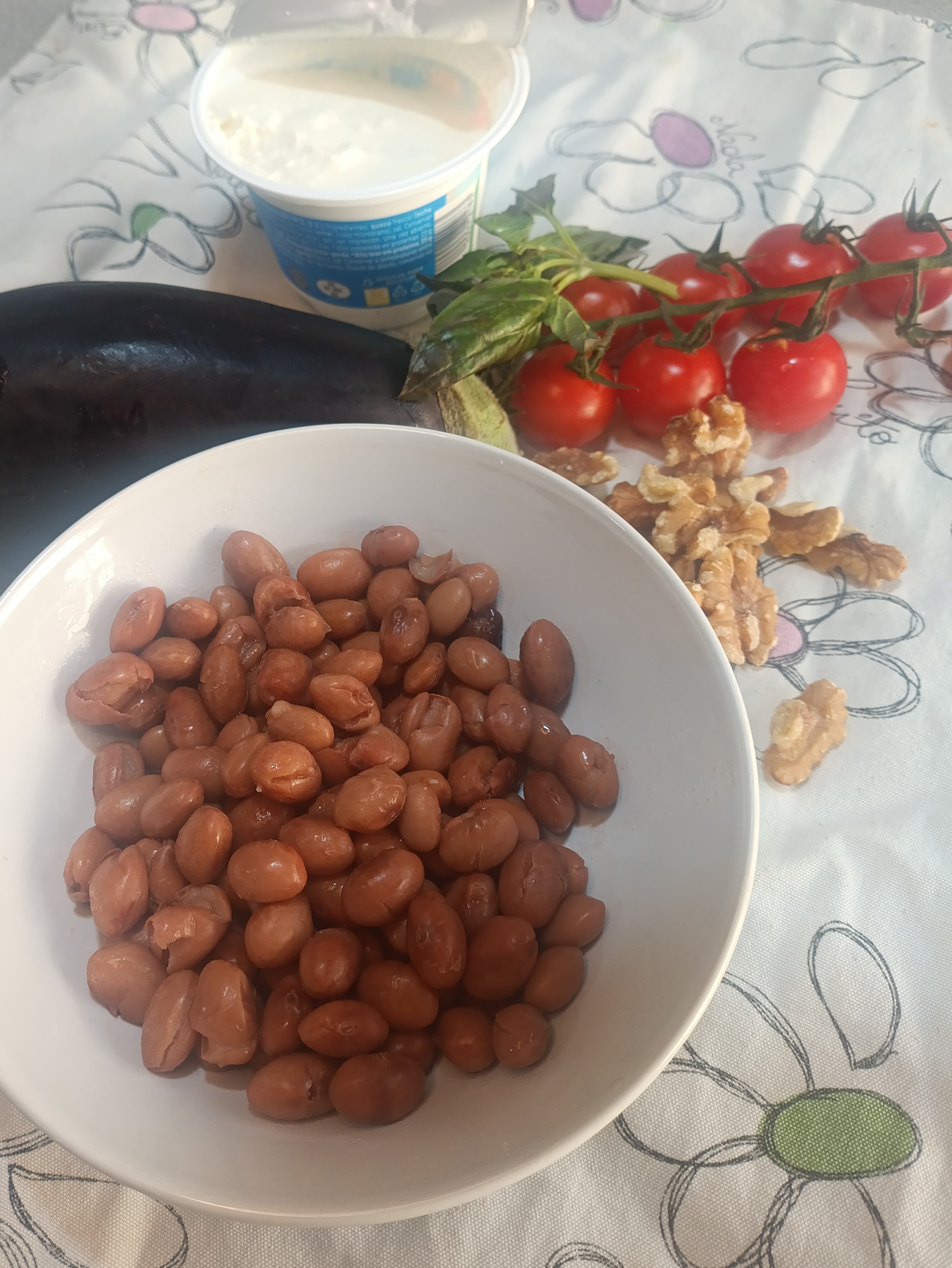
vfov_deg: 59.8
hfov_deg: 46.7
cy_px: 576
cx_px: 400
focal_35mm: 30
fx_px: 1099
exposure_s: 1/33.3
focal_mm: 4.71
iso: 200
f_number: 1.7
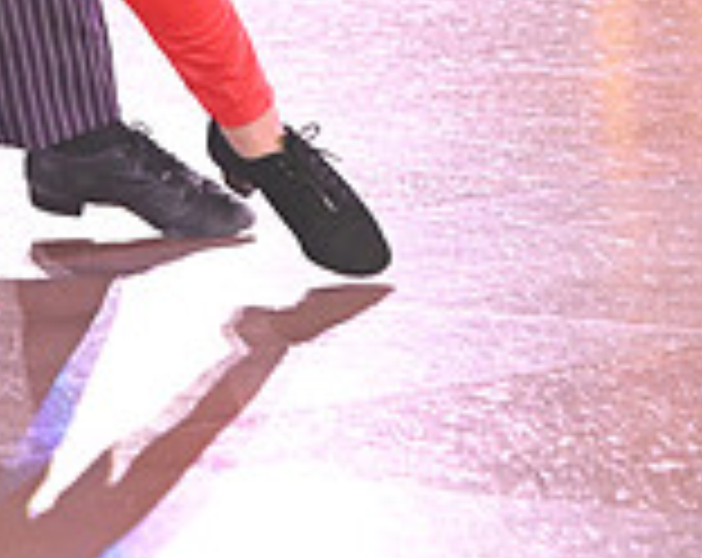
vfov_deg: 3.9
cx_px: -133
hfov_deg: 4.9
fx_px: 8124
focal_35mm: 392
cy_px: -518
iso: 3200
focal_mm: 112
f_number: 6.3
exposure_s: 1/320
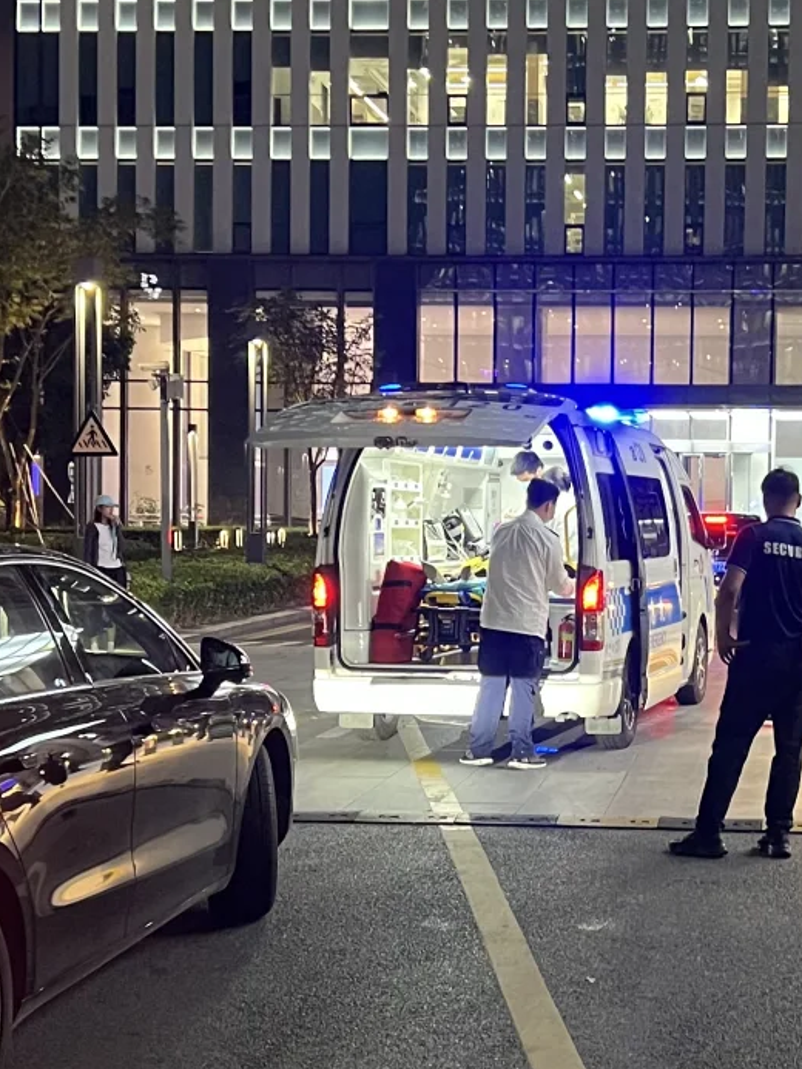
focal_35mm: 54
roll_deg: +0.6
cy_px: 395
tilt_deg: -0.7
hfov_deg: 26.0
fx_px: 1668
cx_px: 743
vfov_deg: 35.3
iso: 500
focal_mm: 5.7
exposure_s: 1/50
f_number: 1.5
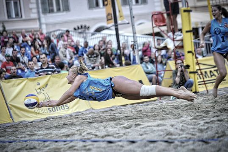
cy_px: 73
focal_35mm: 114
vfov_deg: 12.0
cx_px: 113
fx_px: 721
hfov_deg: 18.0
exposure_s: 1/500
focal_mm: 102
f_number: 2.8
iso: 1600
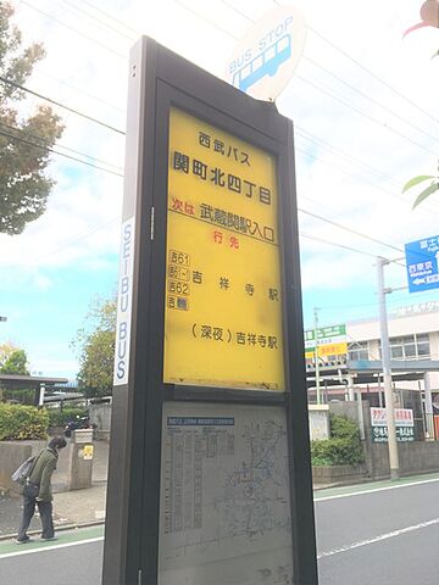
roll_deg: +0.6
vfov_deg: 61.7
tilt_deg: +14.6
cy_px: 292
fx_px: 490
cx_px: 220
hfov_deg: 48.2
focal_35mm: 29
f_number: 2.2
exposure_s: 1/138
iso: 25
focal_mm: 4.15
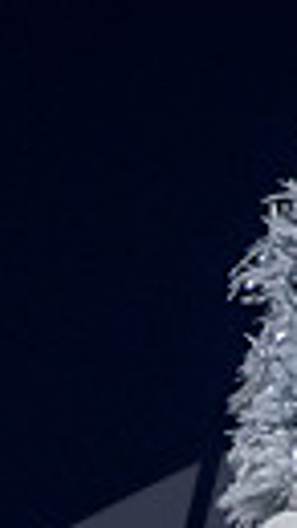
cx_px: 162
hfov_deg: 1.0
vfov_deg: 1.8
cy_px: 779
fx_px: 16892
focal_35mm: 1205
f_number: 2.8
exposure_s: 1/800
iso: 4000
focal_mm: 200
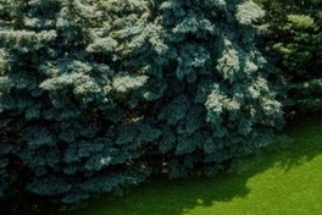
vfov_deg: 8.0
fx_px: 1538
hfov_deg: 10.5
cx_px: 747
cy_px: 48
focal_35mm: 172
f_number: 8
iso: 200
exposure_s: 1/500
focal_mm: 10.26
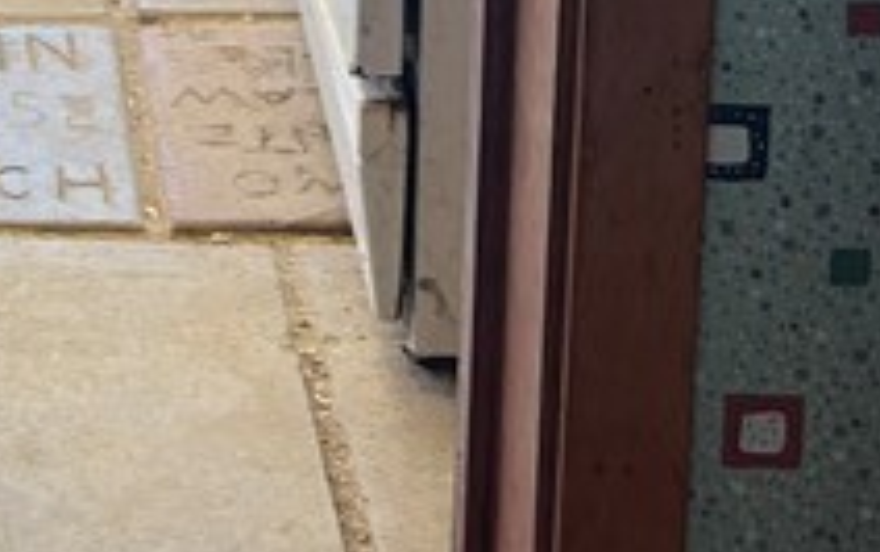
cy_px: -809
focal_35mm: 133
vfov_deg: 8.9
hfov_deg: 15.1
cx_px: -228
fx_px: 3193
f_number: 1.5
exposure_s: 1/144
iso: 32
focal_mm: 5.7
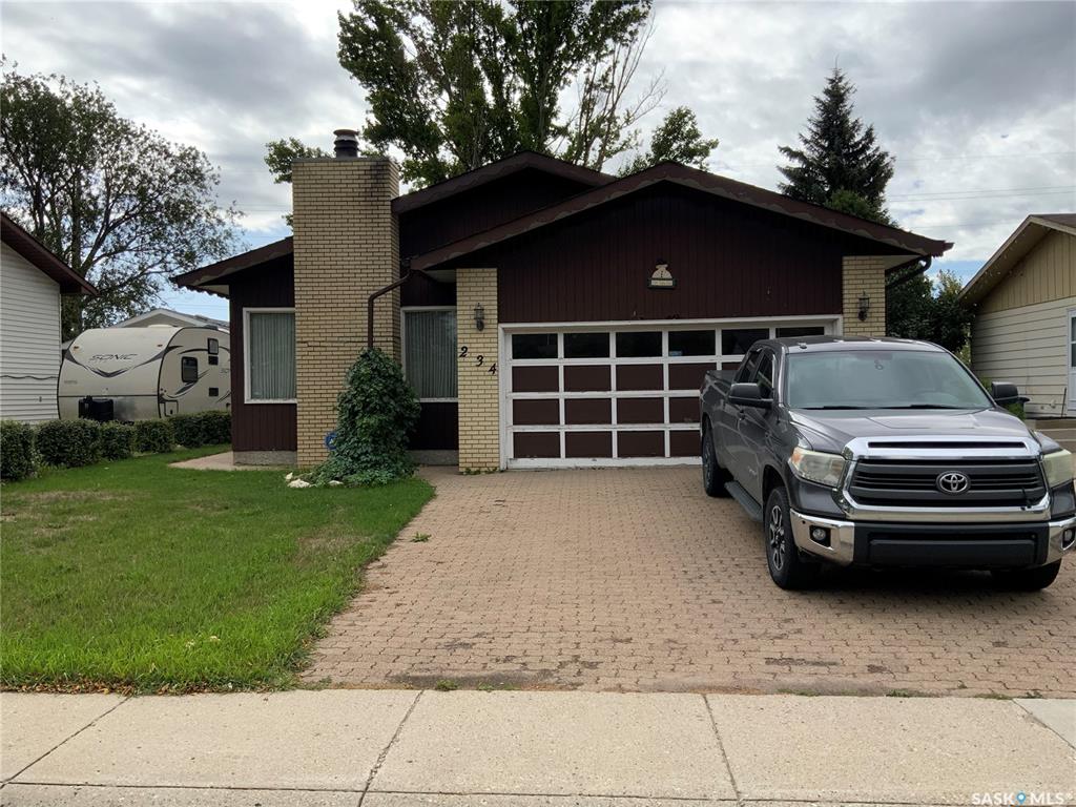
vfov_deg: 48.2
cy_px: 404
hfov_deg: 61.7
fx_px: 901
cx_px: 538
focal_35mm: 29
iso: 16
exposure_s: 1/1250
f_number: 1.8
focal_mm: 3
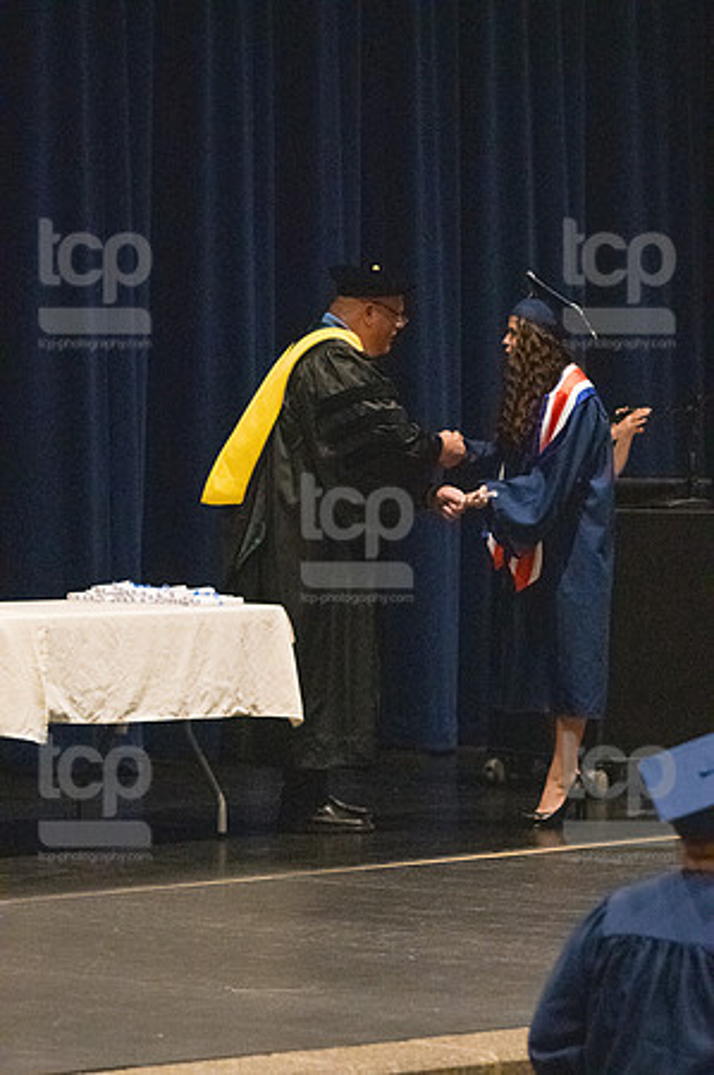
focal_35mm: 174
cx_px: 357
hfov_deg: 7.9
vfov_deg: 11.8
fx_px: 5188
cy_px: 538
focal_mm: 116
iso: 10000
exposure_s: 1/400
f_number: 3.2
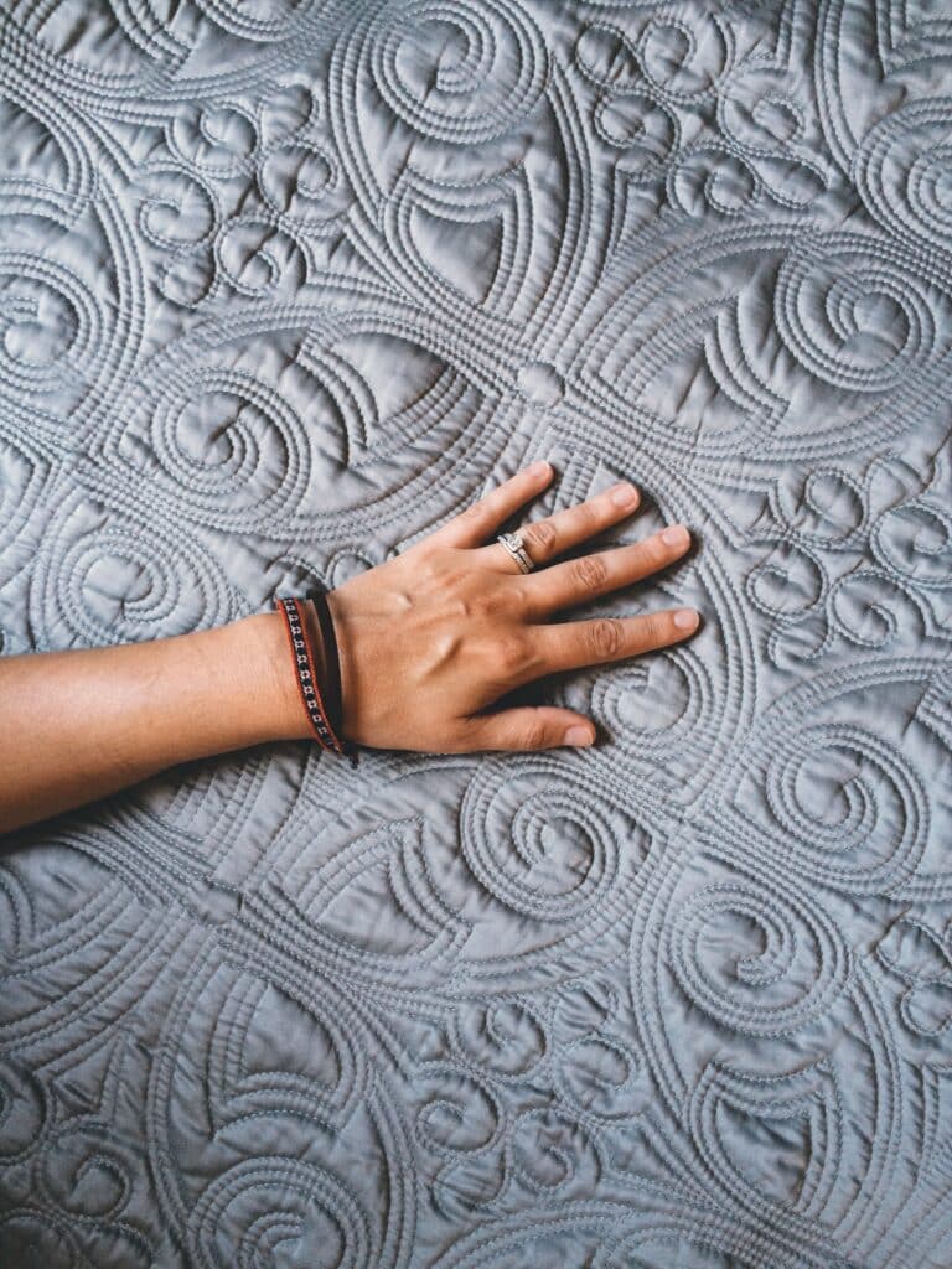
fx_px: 1063
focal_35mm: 29
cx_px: 476
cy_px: 634
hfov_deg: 48.2
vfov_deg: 61.7
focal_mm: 4.15
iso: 160
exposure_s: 1/30
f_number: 2.2
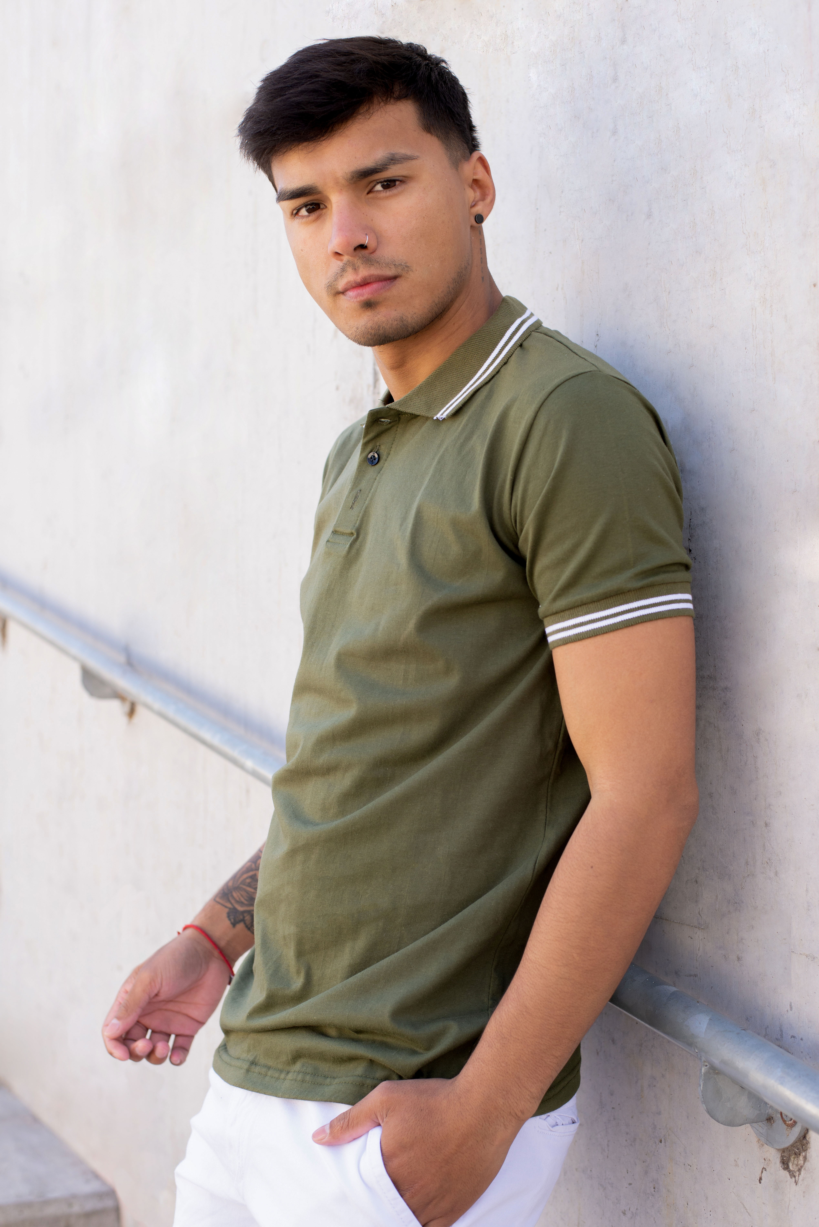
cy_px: 614
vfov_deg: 39.6
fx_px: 1705
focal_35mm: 50
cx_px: 410
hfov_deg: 27.0
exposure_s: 1/400
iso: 400
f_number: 4.5
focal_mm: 50
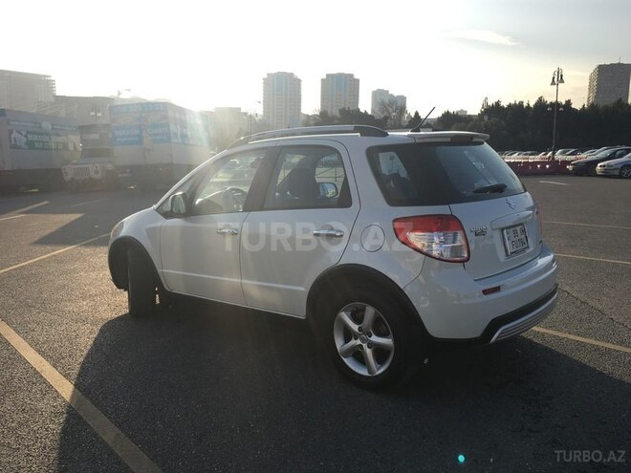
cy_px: 236
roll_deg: -0.9
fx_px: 529
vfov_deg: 48.2
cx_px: 316
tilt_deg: -8.8
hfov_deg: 61.7
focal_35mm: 29
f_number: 2.2
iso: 25
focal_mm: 4.15
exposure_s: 1/1148
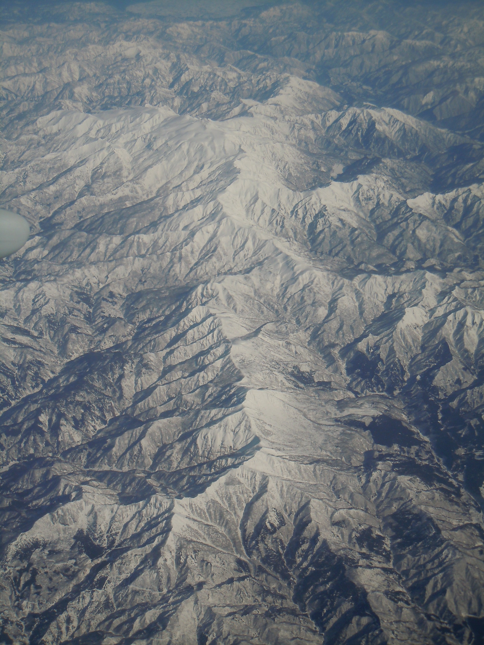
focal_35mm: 52
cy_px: 322
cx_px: 242
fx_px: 969
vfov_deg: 36.8
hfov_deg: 28.0
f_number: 7.8
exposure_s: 1/500
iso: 100
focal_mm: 9.3
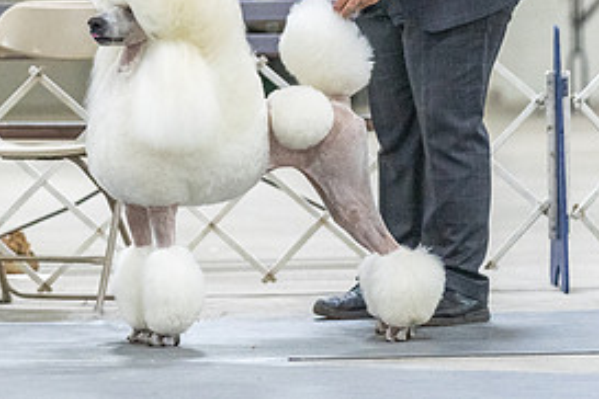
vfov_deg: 4.6
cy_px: -21
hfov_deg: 6.9
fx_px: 4941
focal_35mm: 297
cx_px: 171
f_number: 3.2
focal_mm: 140
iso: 6400
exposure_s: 1/400
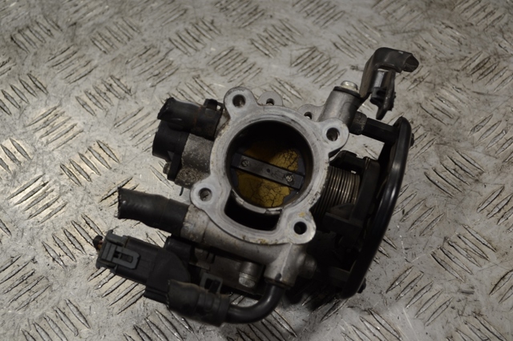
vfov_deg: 25.0
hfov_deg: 36.9
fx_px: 769
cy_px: 170
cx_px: 256
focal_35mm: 54
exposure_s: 1/50
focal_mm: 36
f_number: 5
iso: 100
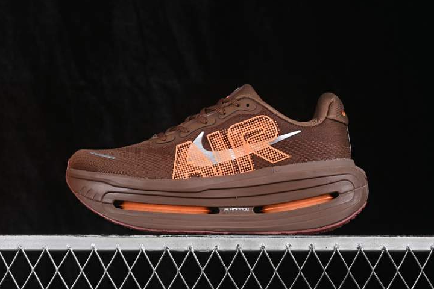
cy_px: 144
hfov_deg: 26.7
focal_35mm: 76
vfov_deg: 17.9
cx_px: 218
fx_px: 916
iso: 160
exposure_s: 1/60
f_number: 6.3
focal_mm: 50
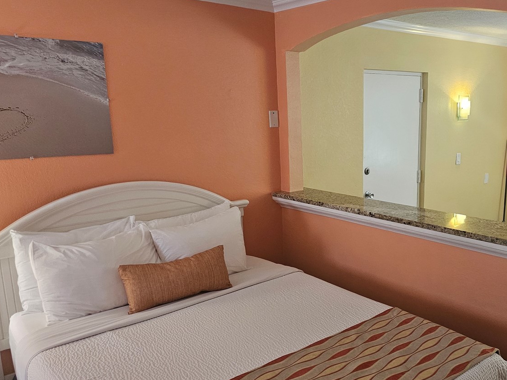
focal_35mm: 33
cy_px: 213
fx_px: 483
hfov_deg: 54.0
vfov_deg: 42.9
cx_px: 346
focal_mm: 6.3
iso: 1000
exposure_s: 1/120
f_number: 1.7
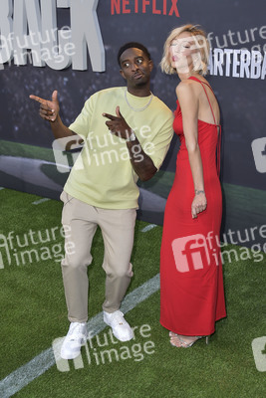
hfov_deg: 30.5
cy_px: 199
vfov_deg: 44.5
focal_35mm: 44
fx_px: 487
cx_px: 133
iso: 320
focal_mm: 44
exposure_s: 1/250
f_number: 6.3
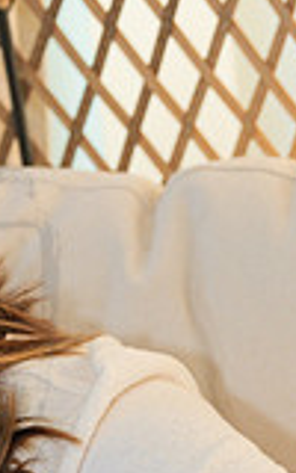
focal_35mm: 163
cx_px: -108
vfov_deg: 12.4
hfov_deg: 7.9
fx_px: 2104
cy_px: 659
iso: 1600
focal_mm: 44
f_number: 4
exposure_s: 1/320
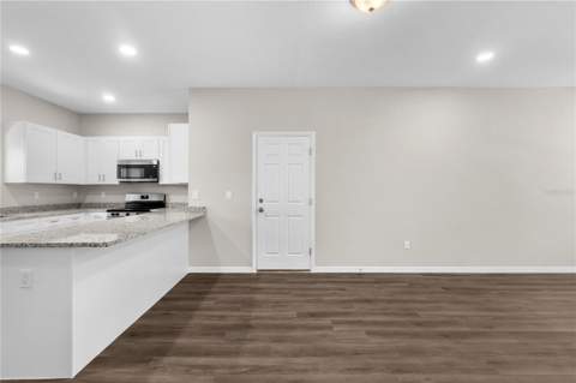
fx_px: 240
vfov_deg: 77.2
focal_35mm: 15
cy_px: 192
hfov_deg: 100.4
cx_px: 288
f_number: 7.1
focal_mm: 10
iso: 100
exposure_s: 5
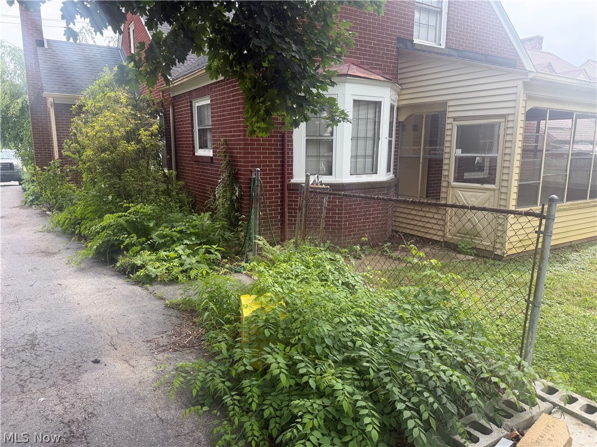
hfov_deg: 71.6
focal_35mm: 24
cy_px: 224
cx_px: 298
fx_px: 414
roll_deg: -0.5
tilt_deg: -11.5
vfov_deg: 56.8
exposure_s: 1/742
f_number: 1.78
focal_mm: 6.76
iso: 100
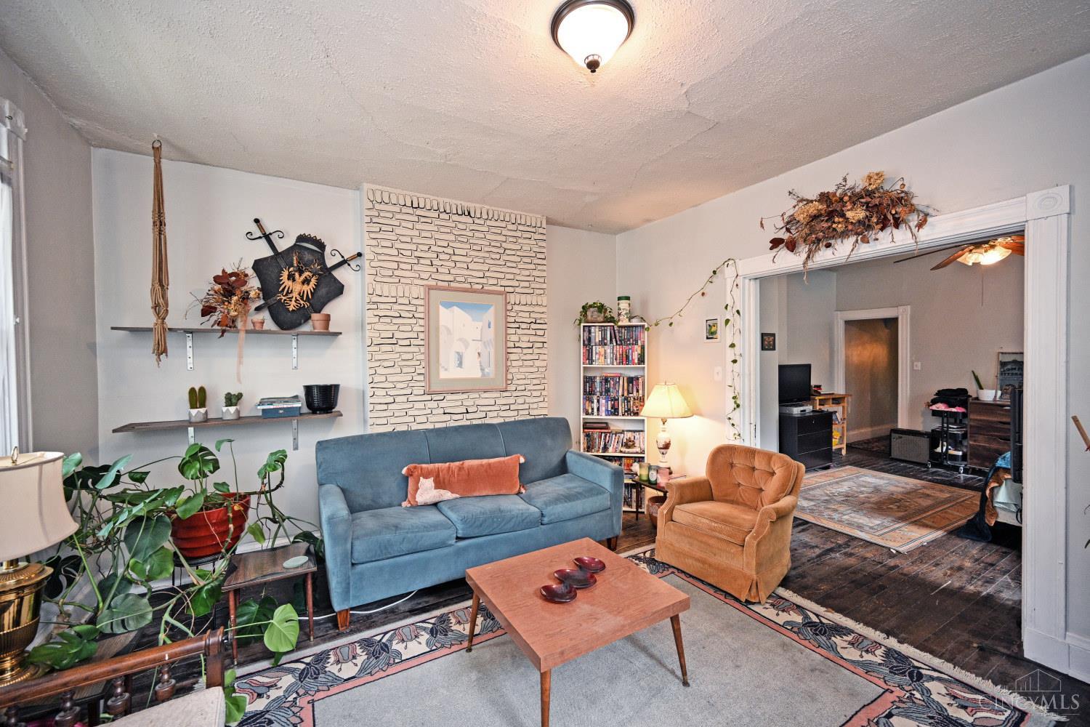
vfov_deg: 81.2
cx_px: 545
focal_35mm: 14
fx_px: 424
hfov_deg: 104.3
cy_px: 364
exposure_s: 1/60
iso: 1100
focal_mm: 14
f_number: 4
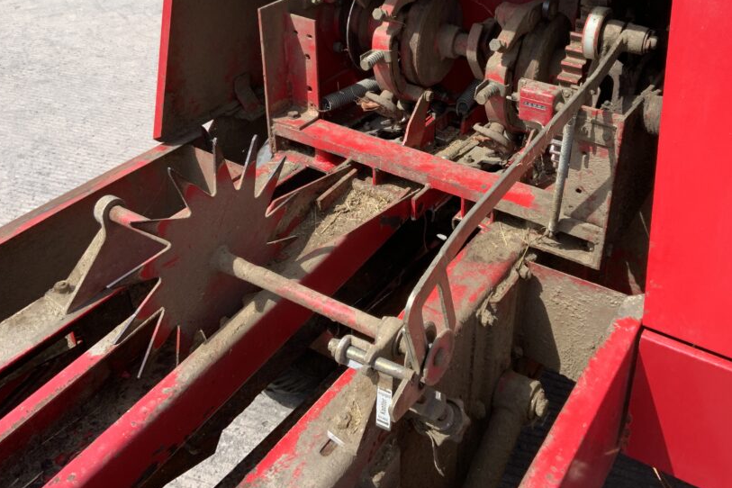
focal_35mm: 38
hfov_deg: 50.5
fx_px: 773
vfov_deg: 34.7
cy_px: 161
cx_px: 420
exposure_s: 1/855
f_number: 1.8
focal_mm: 3
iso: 16
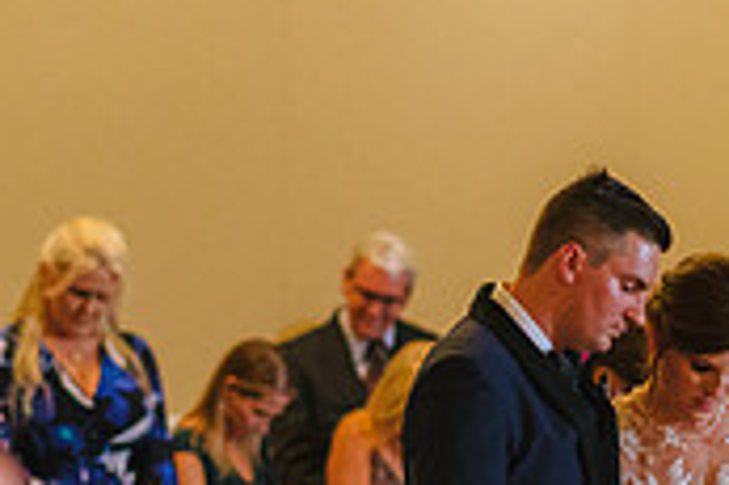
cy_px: 618
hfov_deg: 7.2
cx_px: 447
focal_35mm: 285
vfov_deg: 4.8
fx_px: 5766
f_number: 2.2
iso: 1600
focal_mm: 85
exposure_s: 1/125
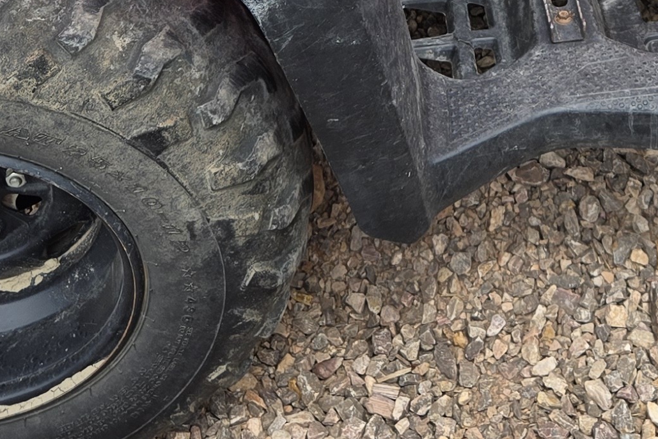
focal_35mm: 93
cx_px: 570
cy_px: -315
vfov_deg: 13.4
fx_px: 1700
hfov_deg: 21.5
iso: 25
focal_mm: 5.4
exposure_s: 1/1157
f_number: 1.8
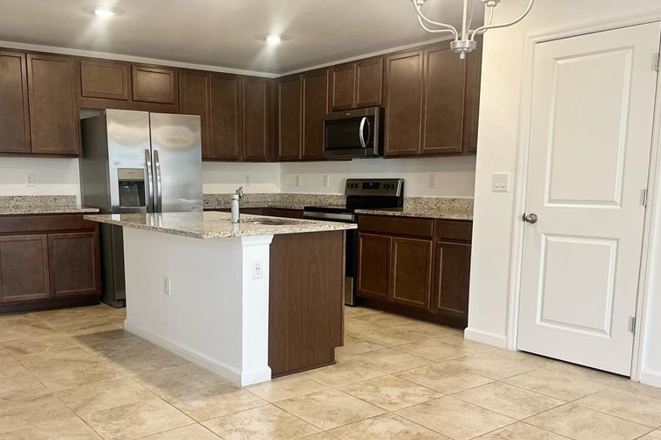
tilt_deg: -10.6
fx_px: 624
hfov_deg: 55.5
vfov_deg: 38.6
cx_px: 277
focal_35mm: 34
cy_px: 279
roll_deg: +0.0
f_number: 1.78
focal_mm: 6.86
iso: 160
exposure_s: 1/120
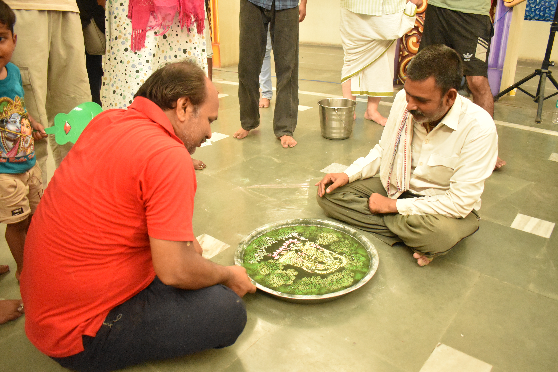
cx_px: 279
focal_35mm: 27
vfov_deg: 47.9
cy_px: 186
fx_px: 418
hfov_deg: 67.4
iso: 6400
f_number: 3.5
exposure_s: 1/100
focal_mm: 18
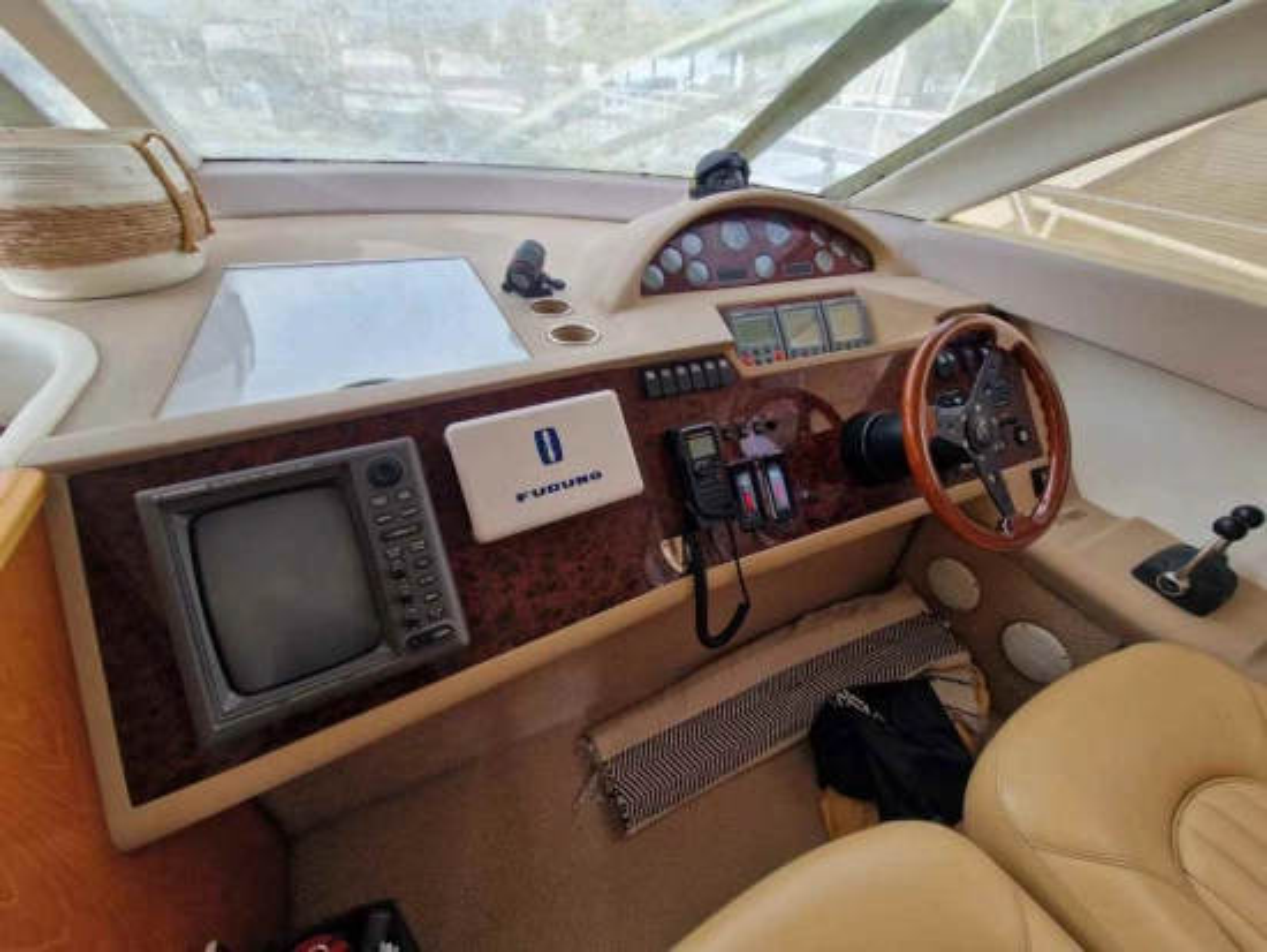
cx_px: 634
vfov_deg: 90.0
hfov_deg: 106.2
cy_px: 476
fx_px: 476
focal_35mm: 13
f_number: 2.2
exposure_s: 1/128
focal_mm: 2.2
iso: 50
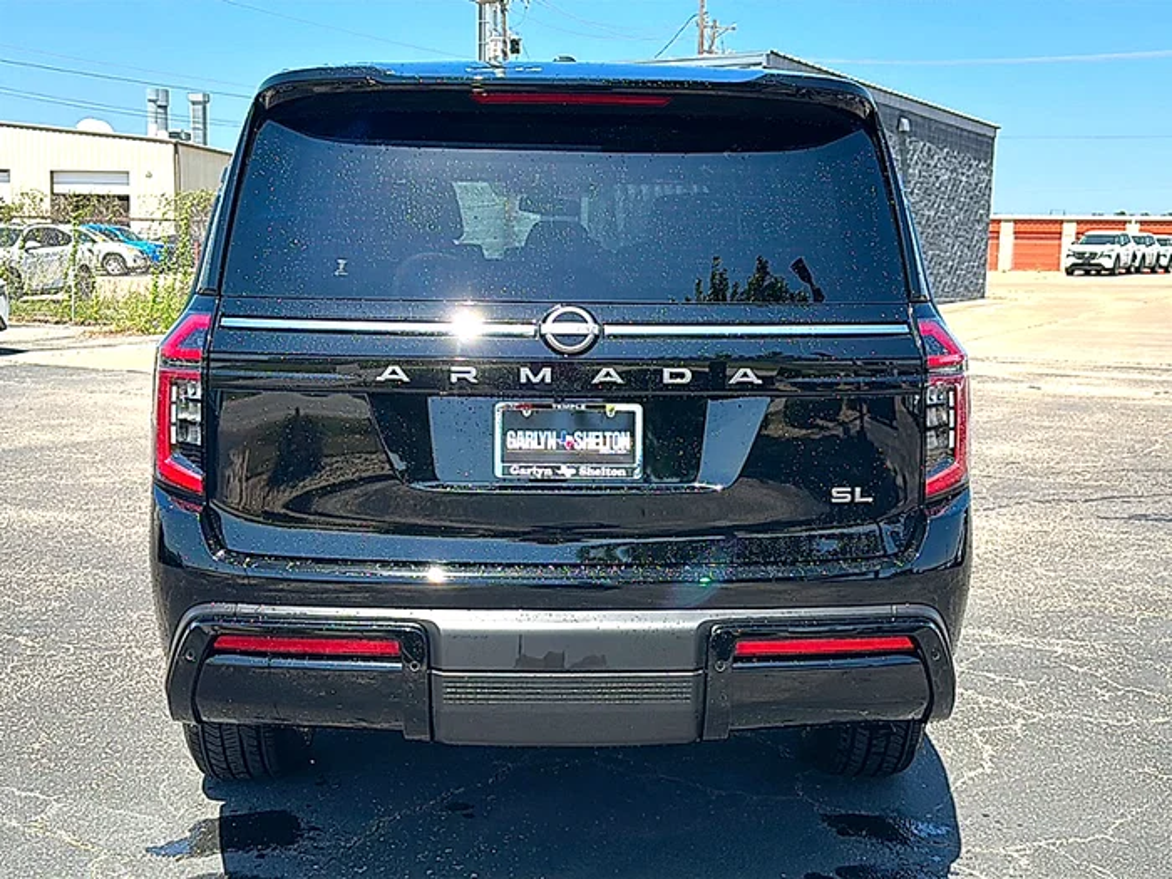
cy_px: 440
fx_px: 1185
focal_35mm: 35
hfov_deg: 52.6
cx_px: 586
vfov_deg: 40.7
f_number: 1.78
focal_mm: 6.86
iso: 80
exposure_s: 1/2262
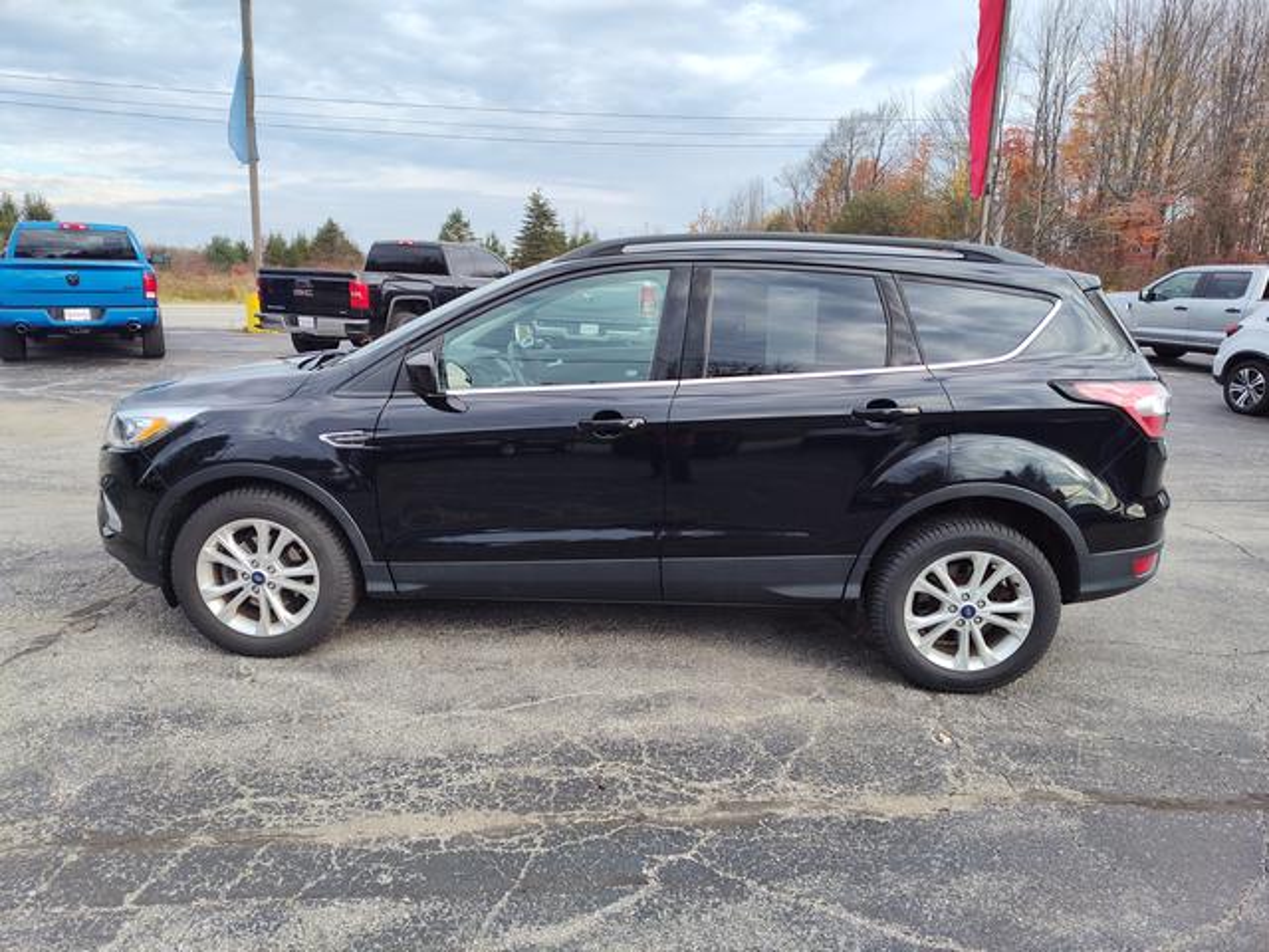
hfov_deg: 73.9
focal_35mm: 23
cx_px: 634
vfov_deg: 58.9
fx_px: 843
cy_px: 476
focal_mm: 5.56
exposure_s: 1/679
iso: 100
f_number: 1.88
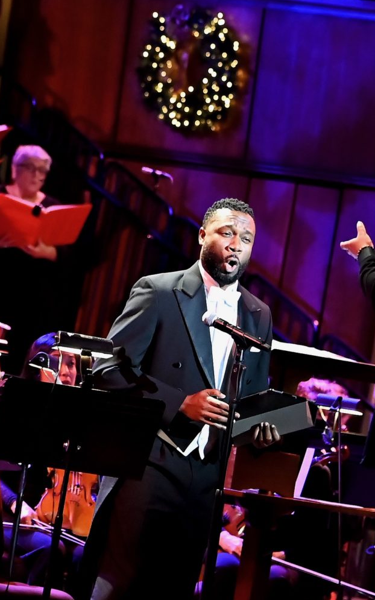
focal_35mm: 189
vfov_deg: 11.1
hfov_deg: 6.9
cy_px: 300
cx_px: 129
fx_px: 3090
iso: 2000
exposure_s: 1/100
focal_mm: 82
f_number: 2.8
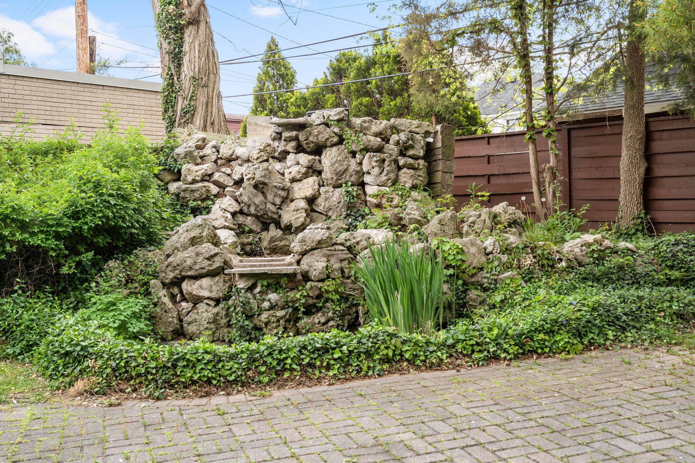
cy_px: 232
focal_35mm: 35
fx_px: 676
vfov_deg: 37.8
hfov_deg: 54.4
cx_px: 348
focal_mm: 35
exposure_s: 1/30
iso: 320
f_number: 10
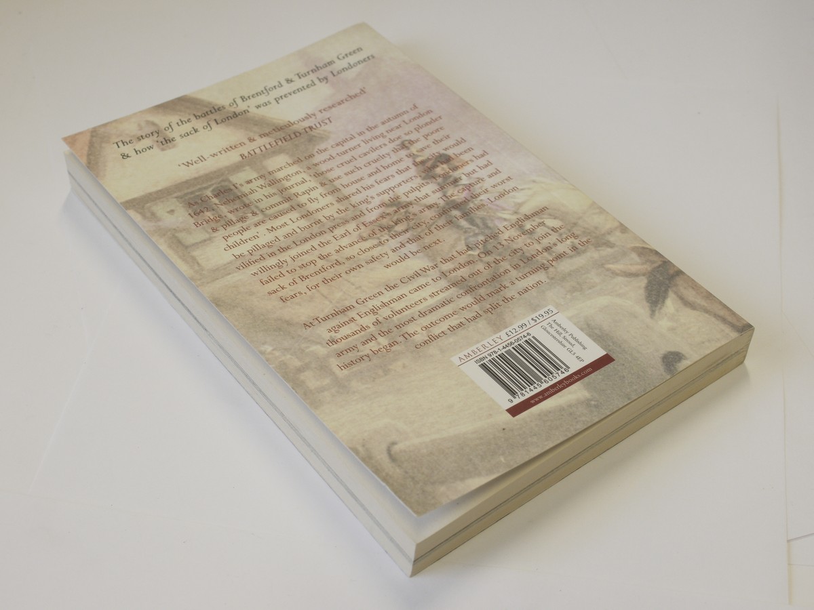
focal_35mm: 60
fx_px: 1411
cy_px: 305
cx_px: 407
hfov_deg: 32.2
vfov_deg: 24.4
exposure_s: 1/40
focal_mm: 30
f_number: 7.1
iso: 250
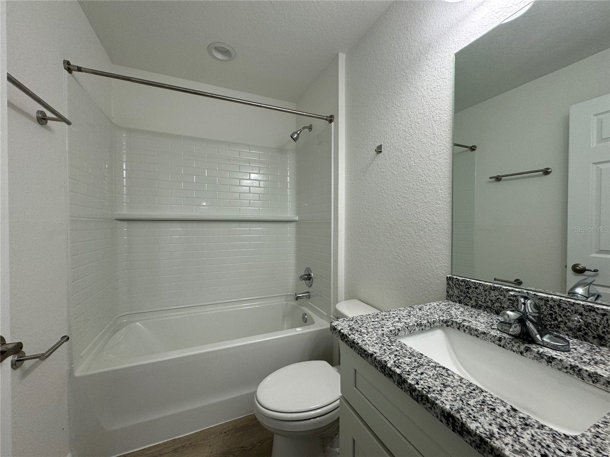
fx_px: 247
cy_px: 228
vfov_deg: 85.7
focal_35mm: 14
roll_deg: +0.0
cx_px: 305
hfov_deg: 102.1
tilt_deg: -2.3
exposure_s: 1/120
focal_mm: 2.22
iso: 100
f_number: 2.2
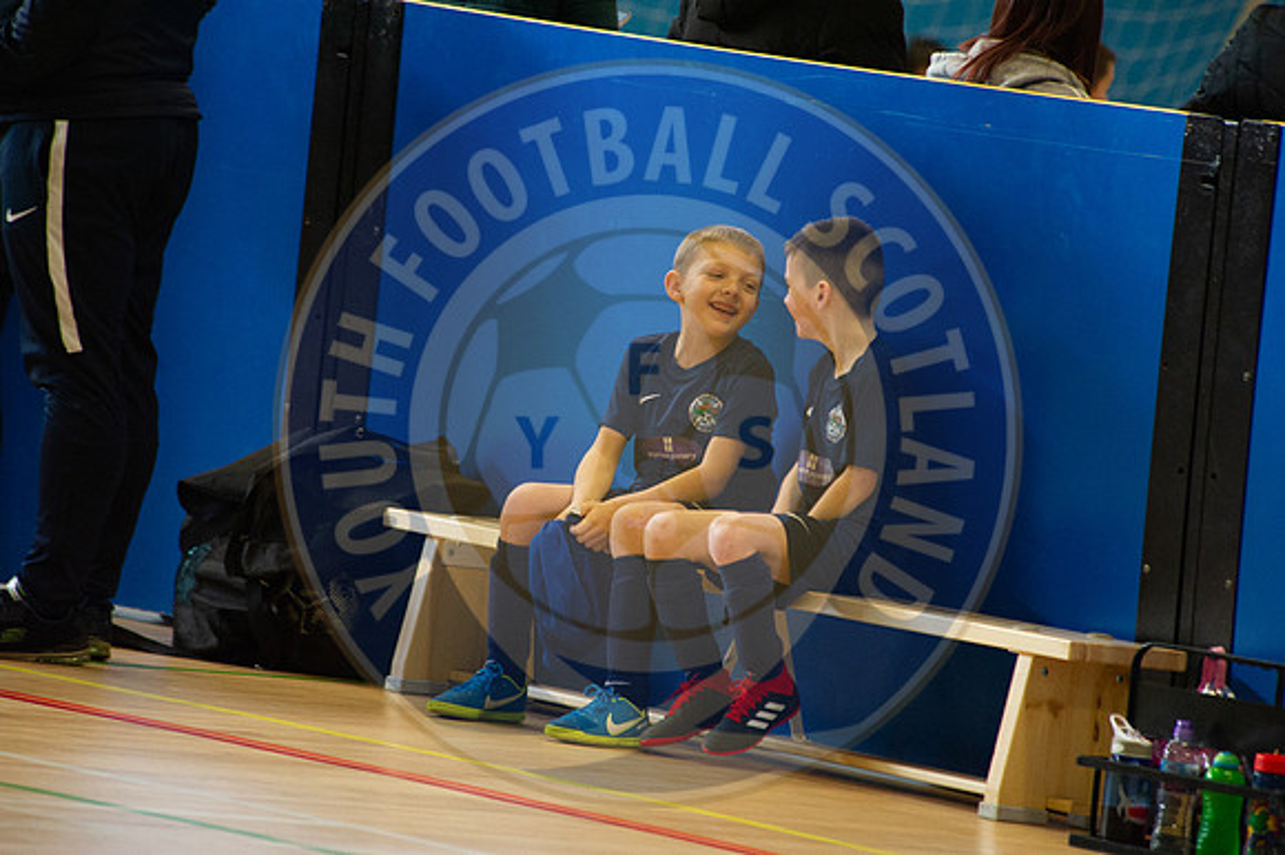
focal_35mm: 400
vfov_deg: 3.4
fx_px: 14269
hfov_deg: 5.2
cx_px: 642
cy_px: 428
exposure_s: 1/320
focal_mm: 400
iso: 6400
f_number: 5.6
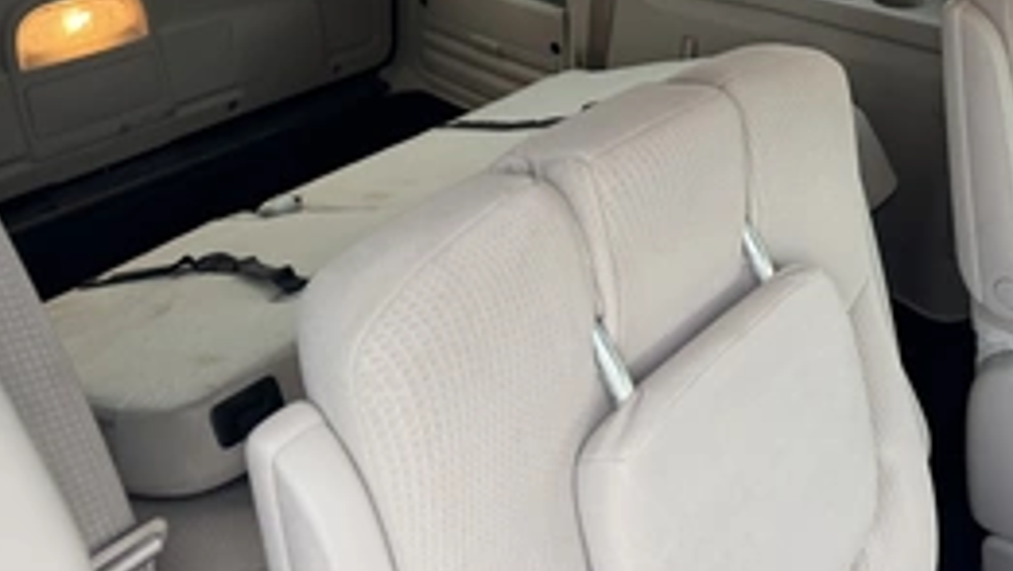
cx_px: 683
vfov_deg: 28.3
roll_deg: -0.6
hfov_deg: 49.5
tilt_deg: -19.3
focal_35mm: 40
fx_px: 1075
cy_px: 27
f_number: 1.78
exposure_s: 1/83
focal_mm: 6.76
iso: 200
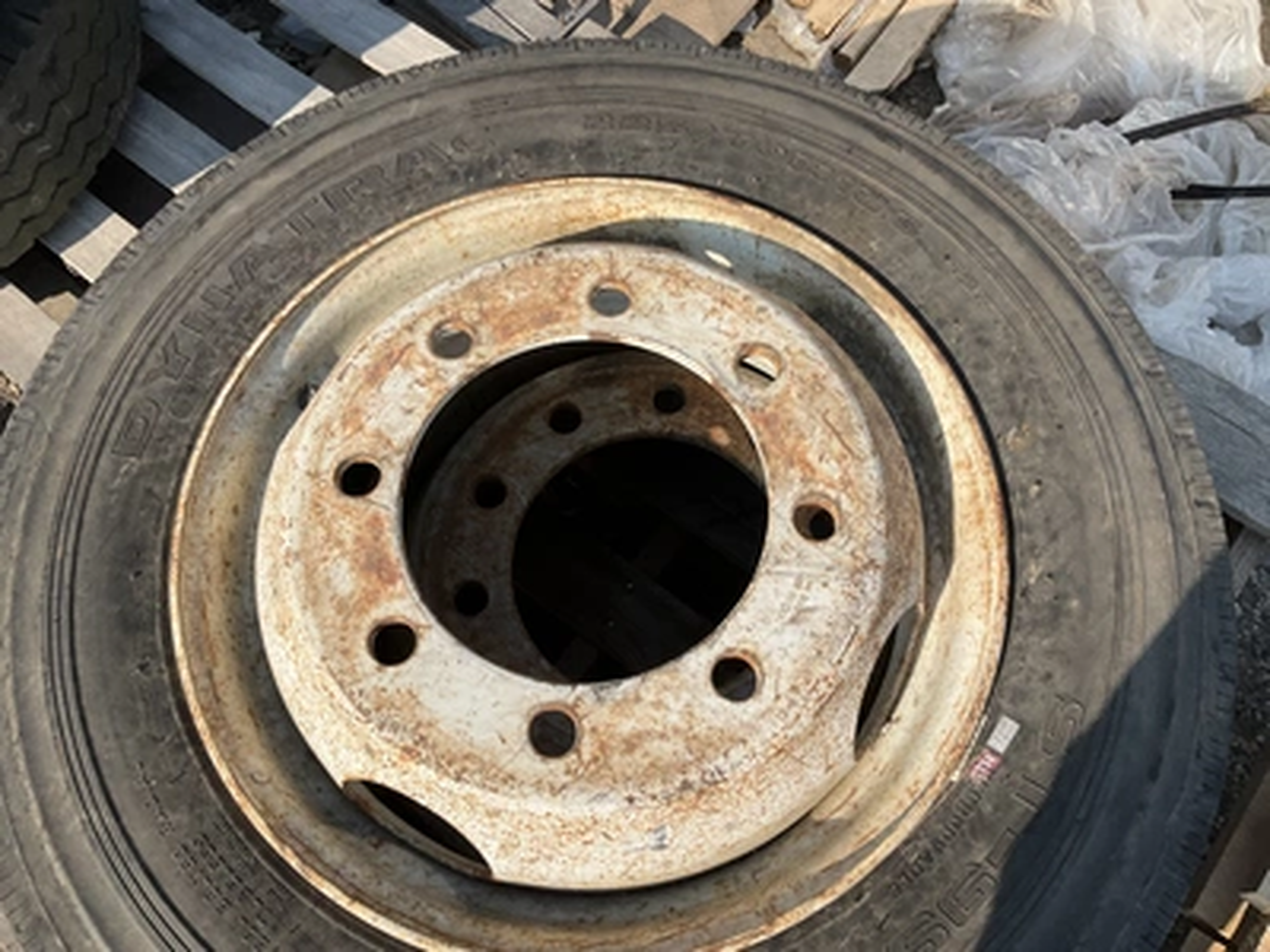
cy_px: 476
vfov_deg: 48.2
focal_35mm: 29
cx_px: 635
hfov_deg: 61.7
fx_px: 1064
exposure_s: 1/1626
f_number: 1.8
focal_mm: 3
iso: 25
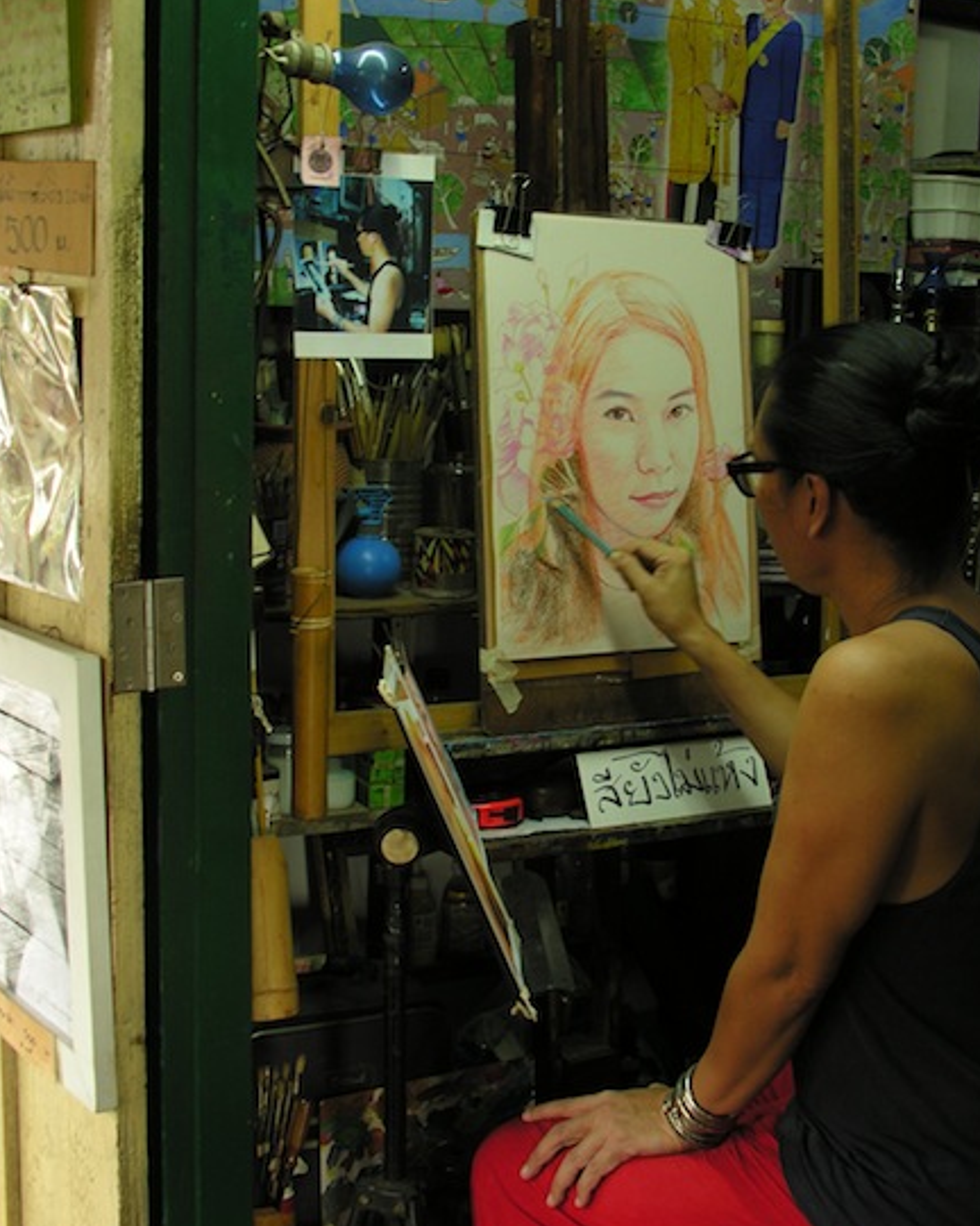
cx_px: 544
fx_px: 1922
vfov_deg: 35.3
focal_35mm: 53
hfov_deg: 28.6
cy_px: 566
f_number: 2.9
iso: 50
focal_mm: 10.2
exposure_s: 1/8
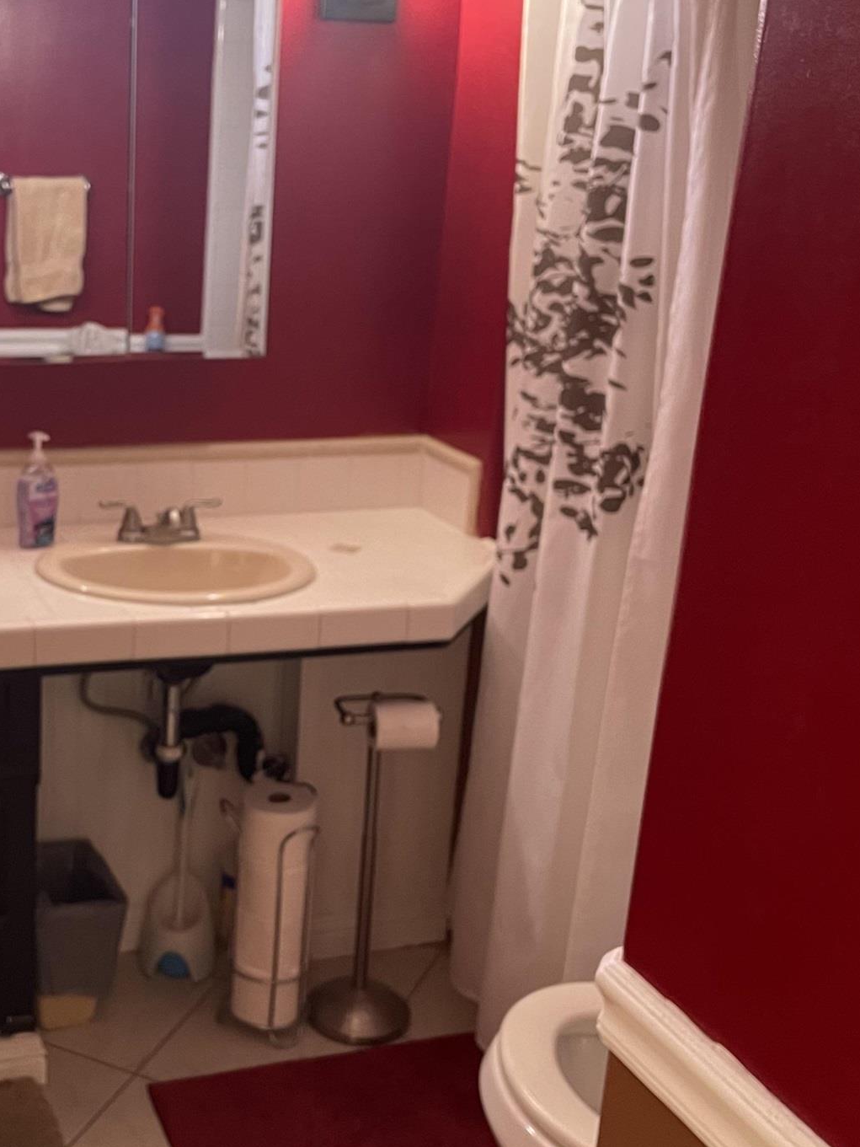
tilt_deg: -18.4
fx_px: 1457
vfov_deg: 42.9
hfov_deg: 32.1
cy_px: 604
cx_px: 185
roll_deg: -1.7
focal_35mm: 44
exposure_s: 1/41
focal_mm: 4.2
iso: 500
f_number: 1.6
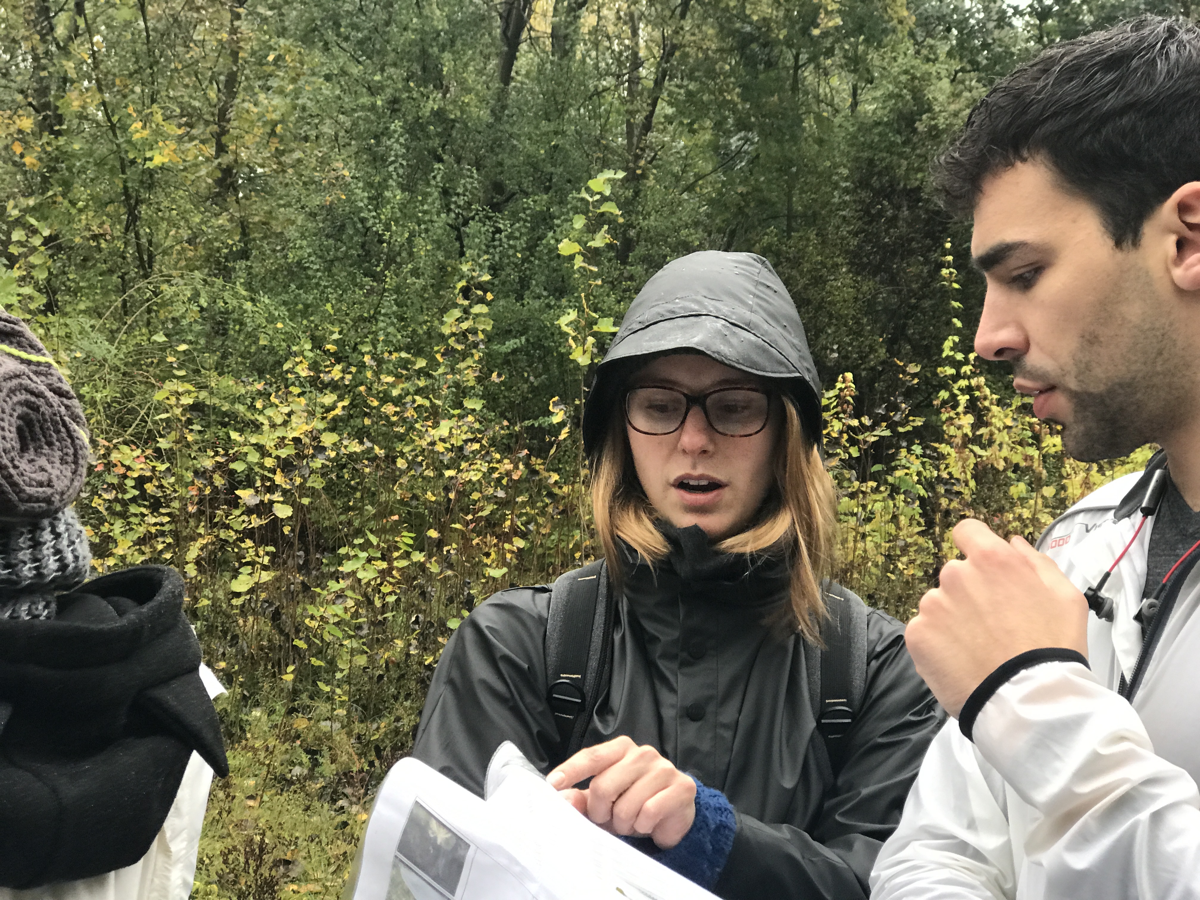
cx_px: 600
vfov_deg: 25.7
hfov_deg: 33.8
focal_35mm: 57
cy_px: 450
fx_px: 1976
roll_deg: -0.1
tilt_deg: -0.9
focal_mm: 6.6
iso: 160
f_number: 2.8
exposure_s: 1/100
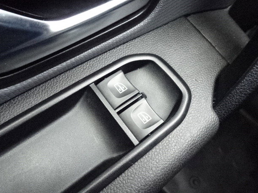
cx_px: 129
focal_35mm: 25
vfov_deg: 54.9
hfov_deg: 69.4
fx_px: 186
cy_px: 93
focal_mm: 4.25
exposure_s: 1/250
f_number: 3.5
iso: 2000
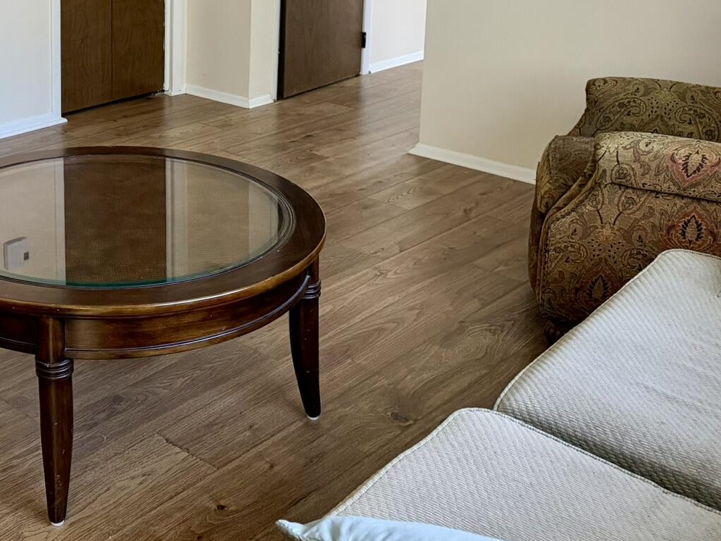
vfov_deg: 28.8
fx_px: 1000
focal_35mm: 48
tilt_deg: -10.8
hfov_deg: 38.1
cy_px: 29
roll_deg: +0.0
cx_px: 136
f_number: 1.78
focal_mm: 6.76
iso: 500
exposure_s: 1/60
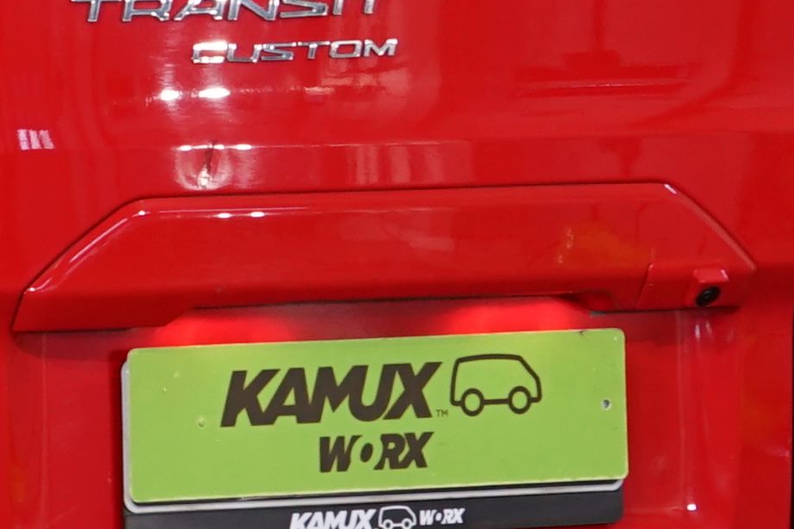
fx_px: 10033
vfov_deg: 3.0
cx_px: -419
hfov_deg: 4.5
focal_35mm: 455
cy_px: -35
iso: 500
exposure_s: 1/25
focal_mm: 70
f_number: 6.3
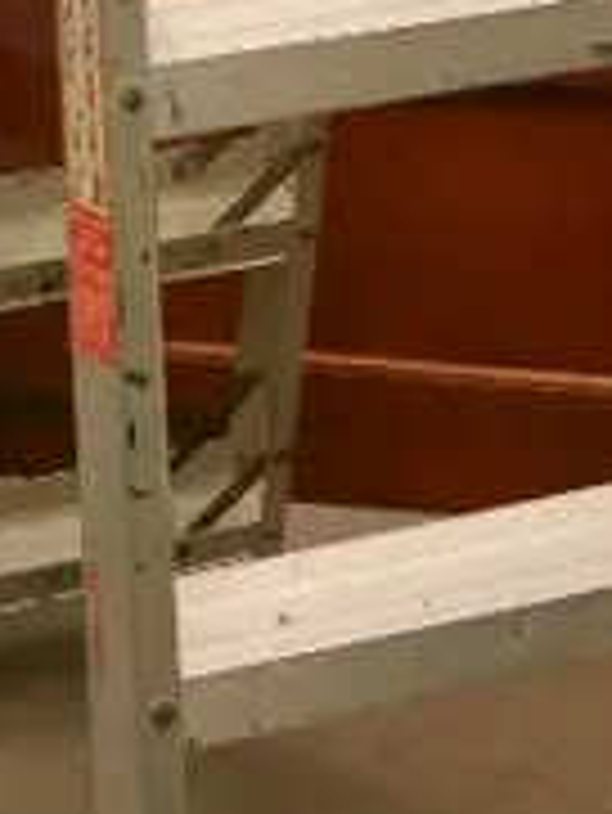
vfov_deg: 13.8
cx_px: 317
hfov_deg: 10.9
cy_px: -342
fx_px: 3202
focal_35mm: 136
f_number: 3.7
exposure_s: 1/160
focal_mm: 12
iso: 3200
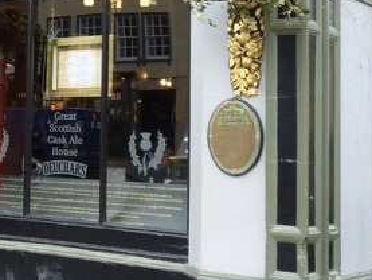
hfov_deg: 21.6
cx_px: -87
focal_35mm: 83
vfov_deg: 17.6
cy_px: 48
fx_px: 892
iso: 80
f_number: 3.5
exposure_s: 1/40
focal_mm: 5.2
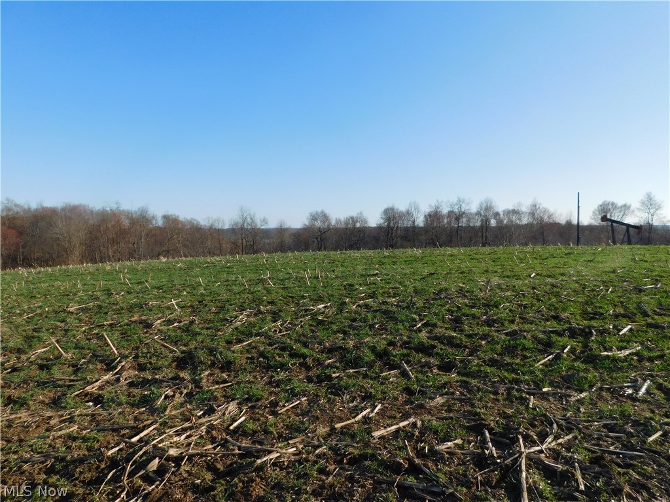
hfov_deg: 73.9
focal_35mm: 23
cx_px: 335
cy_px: 251
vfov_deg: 58.9
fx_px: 445
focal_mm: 4
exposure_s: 1/1500
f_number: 3
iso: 125
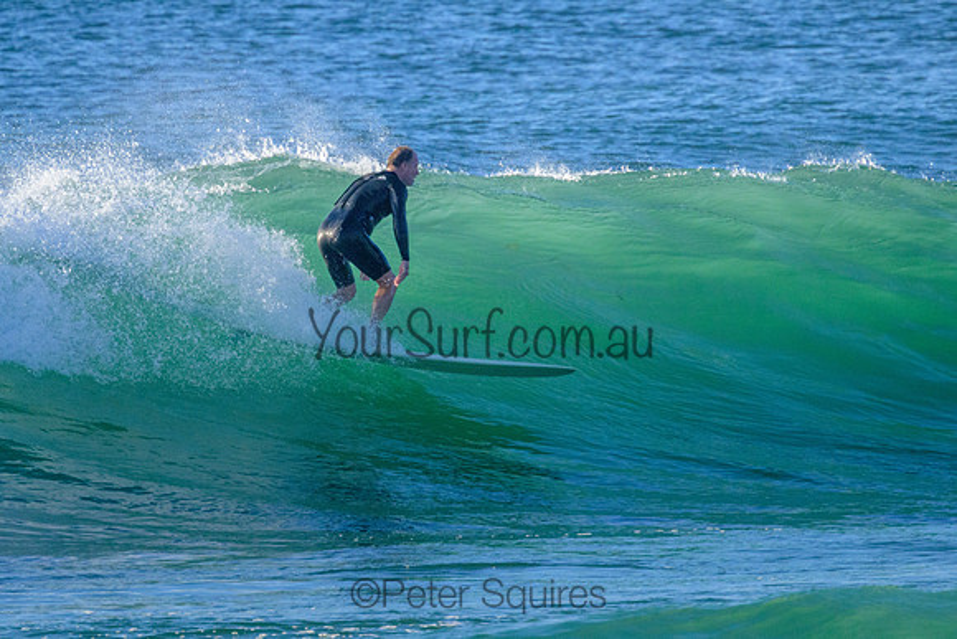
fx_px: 29081
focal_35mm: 1094
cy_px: 206
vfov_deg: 1.3
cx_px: 450
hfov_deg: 1.9
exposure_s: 1/2000
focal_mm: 800
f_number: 11
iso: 2000
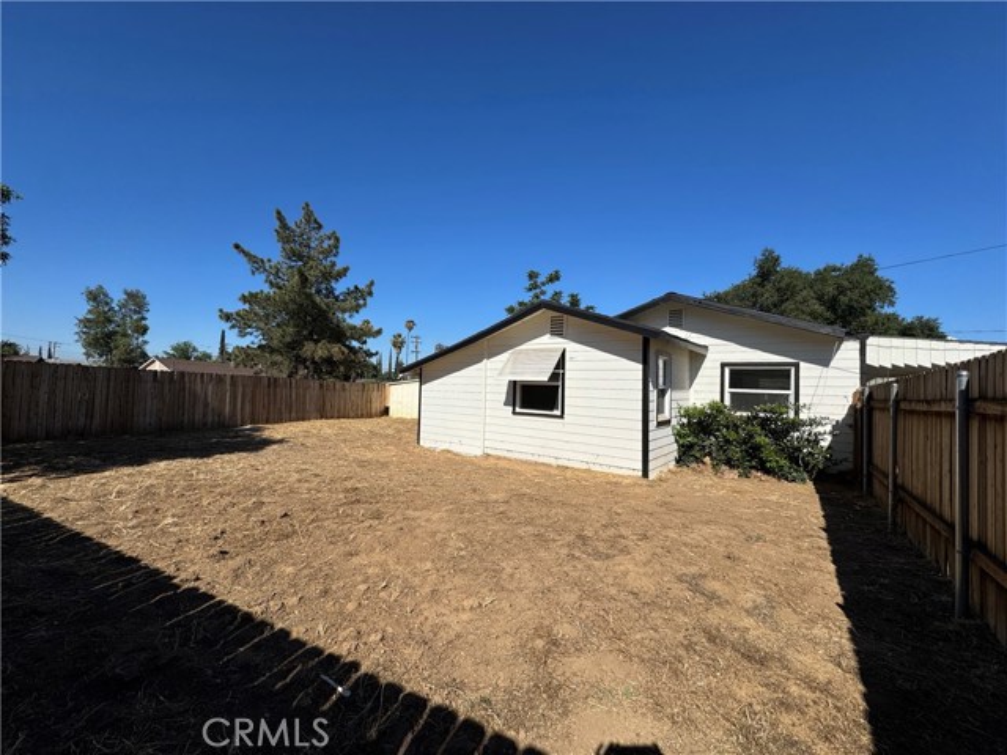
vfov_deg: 85.7
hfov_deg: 102.1
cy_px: 378
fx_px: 407
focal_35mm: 14
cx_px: 504
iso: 40
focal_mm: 2.22
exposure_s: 1/3906
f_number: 2.2
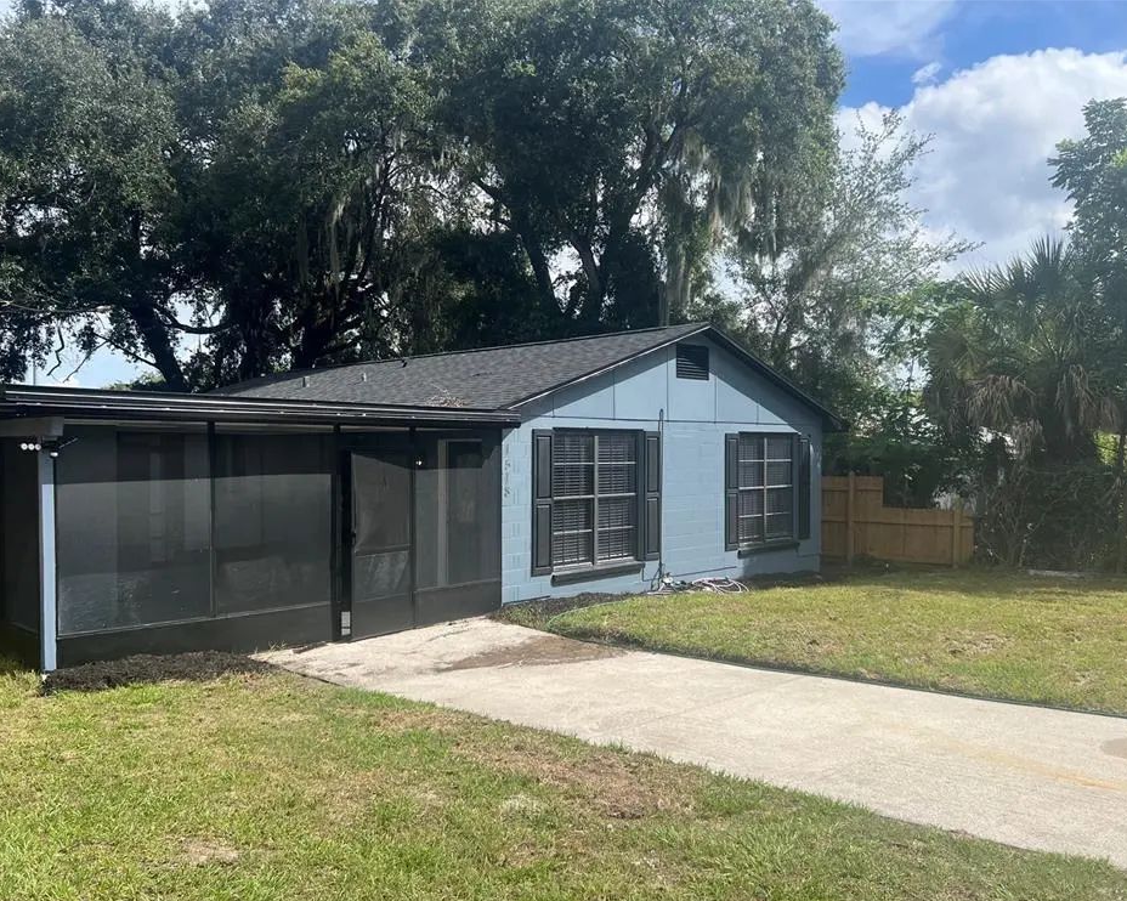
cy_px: 465
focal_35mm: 28
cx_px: 579
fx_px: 934
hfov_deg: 62.2
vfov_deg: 51.5
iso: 50
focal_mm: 5.7
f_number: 1.5
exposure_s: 1/3968
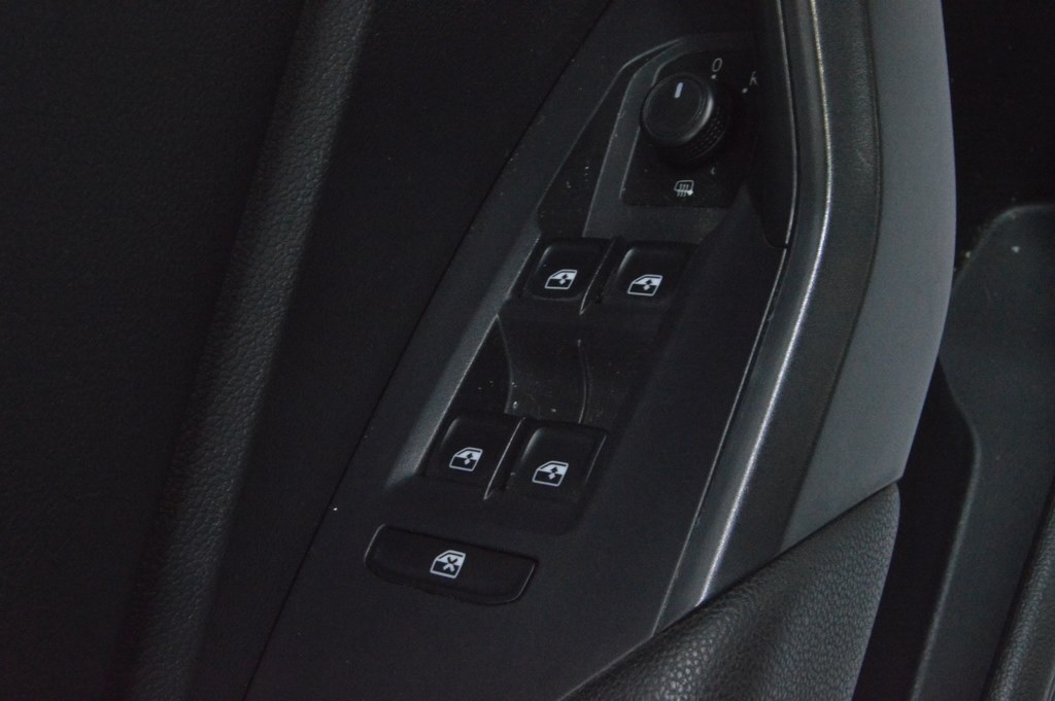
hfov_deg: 38.9
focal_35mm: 51
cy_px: 350
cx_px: 528
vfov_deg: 26.4
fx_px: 1493
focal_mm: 34
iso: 6400
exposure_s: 1/20
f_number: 20
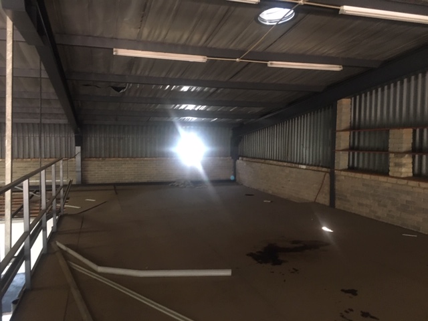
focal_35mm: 29
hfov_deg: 61.7
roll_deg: +0.0
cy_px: 160
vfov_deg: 48.2
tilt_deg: -4.3
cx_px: 214
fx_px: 359
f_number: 2.2
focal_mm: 4.15
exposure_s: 1/17
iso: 400
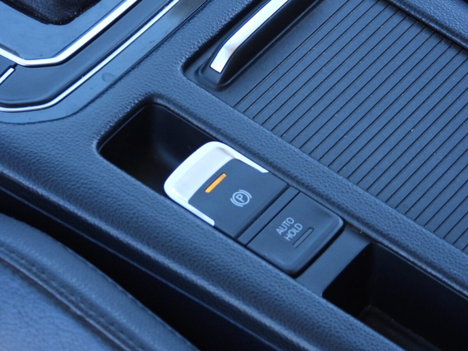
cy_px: 176
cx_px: 234
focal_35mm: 255
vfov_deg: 5.8
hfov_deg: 7.8
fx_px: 3448
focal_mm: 45.8
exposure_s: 1/100
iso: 400
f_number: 4.5
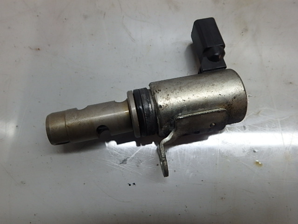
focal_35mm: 28
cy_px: 112
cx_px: 149
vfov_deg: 49.7
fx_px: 241
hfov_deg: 63.4
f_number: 4.4
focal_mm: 5
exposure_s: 1/40
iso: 200
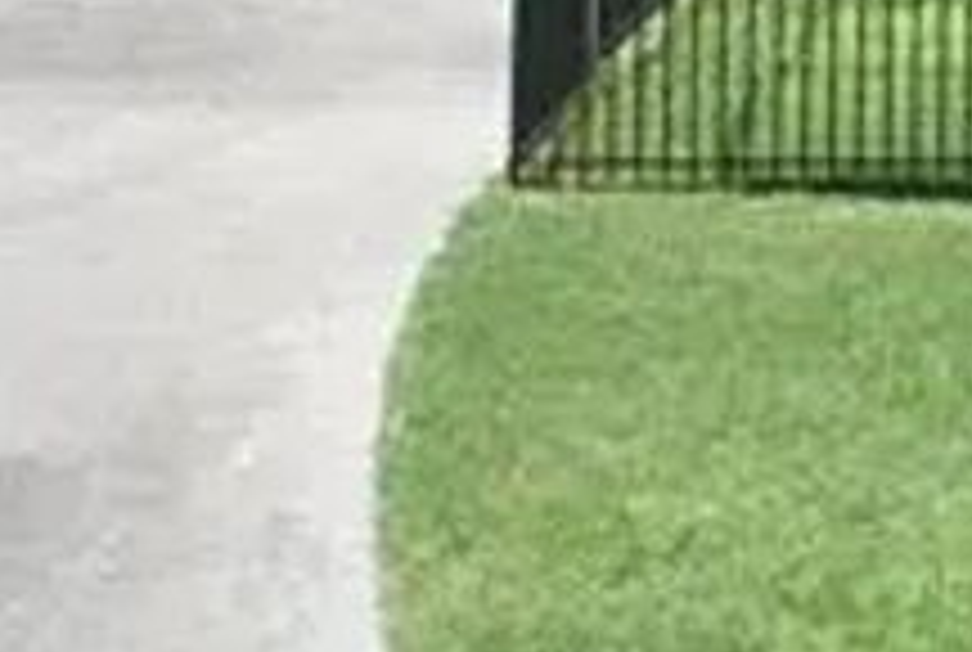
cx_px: 1863
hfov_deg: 12.8
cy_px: -816
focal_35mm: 142
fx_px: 3842
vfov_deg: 8.9
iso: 100
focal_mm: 20
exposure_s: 1/200
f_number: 7.1
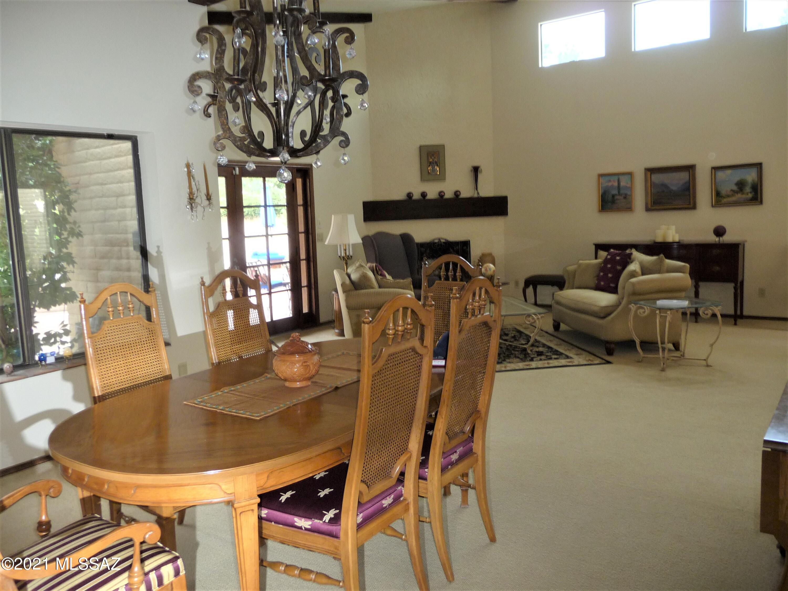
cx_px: 394
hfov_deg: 63.4
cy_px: 296
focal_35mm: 28
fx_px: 637
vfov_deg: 49.7
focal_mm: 4.7
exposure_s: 1/30
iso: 125
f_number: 3.3
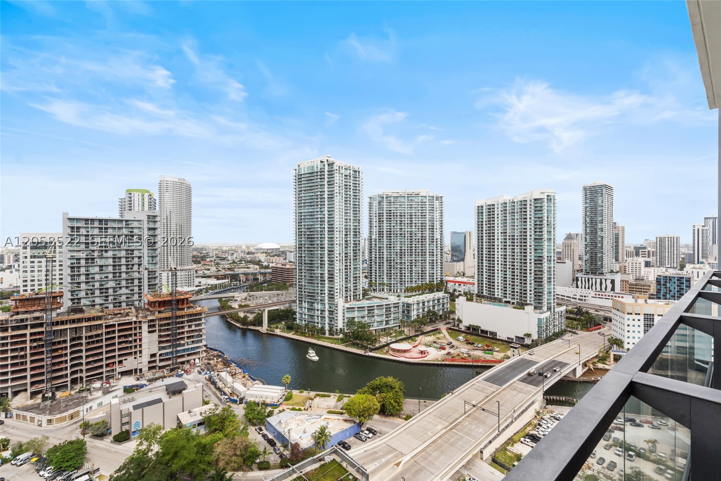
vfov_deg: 72.0
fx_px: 330
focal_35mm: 16
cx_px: 360
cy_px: 240
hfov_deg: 95.0
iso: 250
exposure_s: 1/160
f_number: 14
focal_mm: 16.5
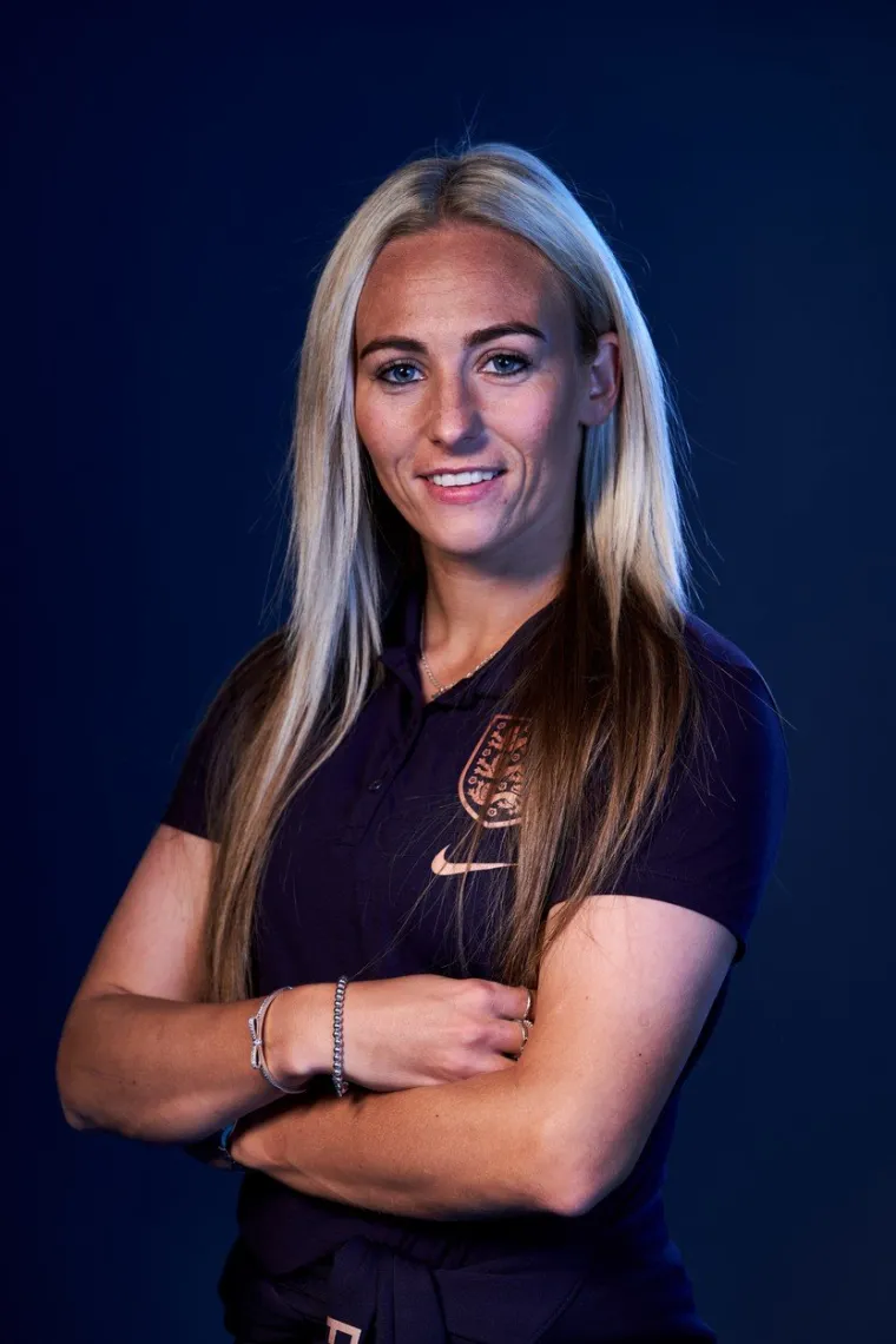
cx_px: 448
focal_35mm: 122
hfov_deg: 11.2
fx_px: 4554
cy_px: 672
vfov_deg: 16.8
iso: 100
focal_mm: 122
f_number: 5.6
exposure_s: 1/250
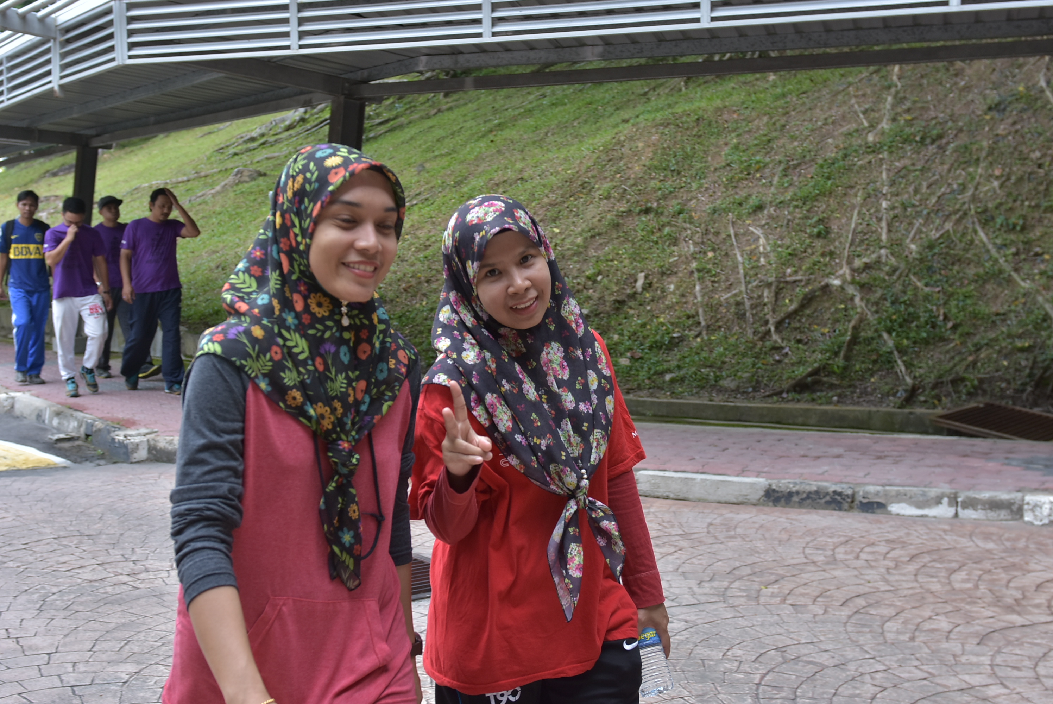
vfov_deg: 29.0
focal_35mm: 46
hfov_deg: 42.3
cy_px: 352
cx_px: 526
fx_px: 1361
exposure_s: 1/320
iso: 200
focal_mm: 31
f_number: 4.5
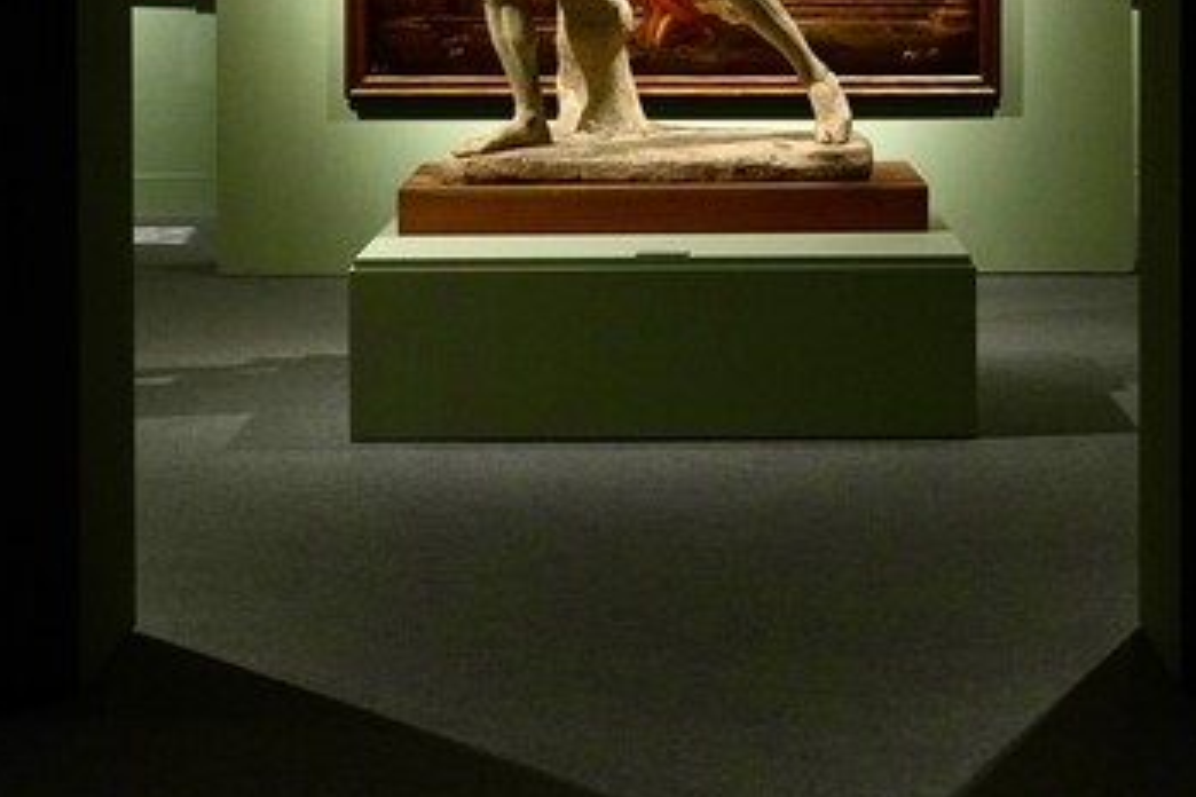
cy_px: -5
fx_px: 2824
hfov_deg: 23.9
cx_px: 694
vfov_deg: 15.8
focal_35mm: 85
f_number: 4
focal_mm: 37
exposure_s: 1/90
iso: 2500
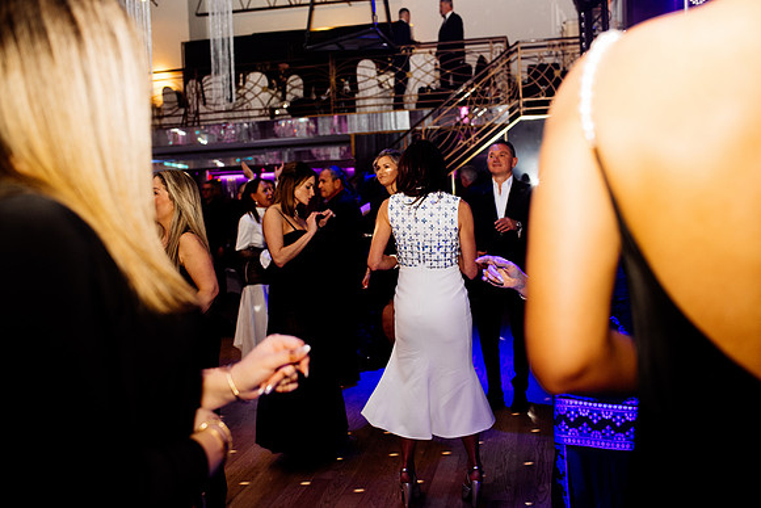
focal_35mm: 35
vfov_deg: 37.9
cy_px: 254
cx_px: 380
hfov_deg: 54.4
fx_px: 740
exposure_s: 1/200
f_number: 2.8
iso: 2000
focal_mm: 35
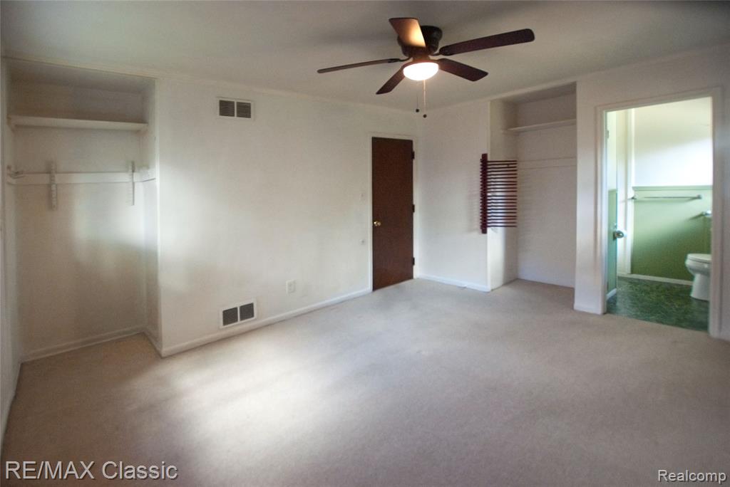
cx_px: 365
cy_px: 244
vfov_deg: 77.4
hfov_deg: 100.4
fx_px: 304
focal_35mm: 15
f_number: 3.5
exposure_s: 1/80
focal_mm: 10
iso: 1250
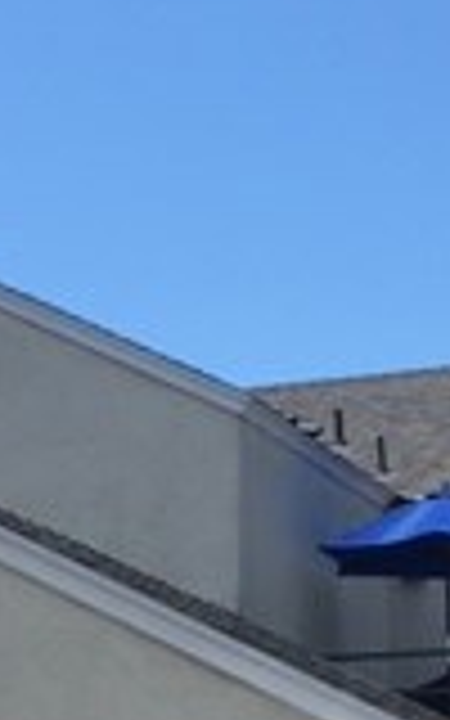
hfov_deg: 10.6
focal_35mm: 123
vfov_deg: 16.7
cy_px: 644
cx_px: 310
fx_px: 2414
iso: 25
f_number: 2.2
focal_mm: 4.15
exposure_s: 1/1672
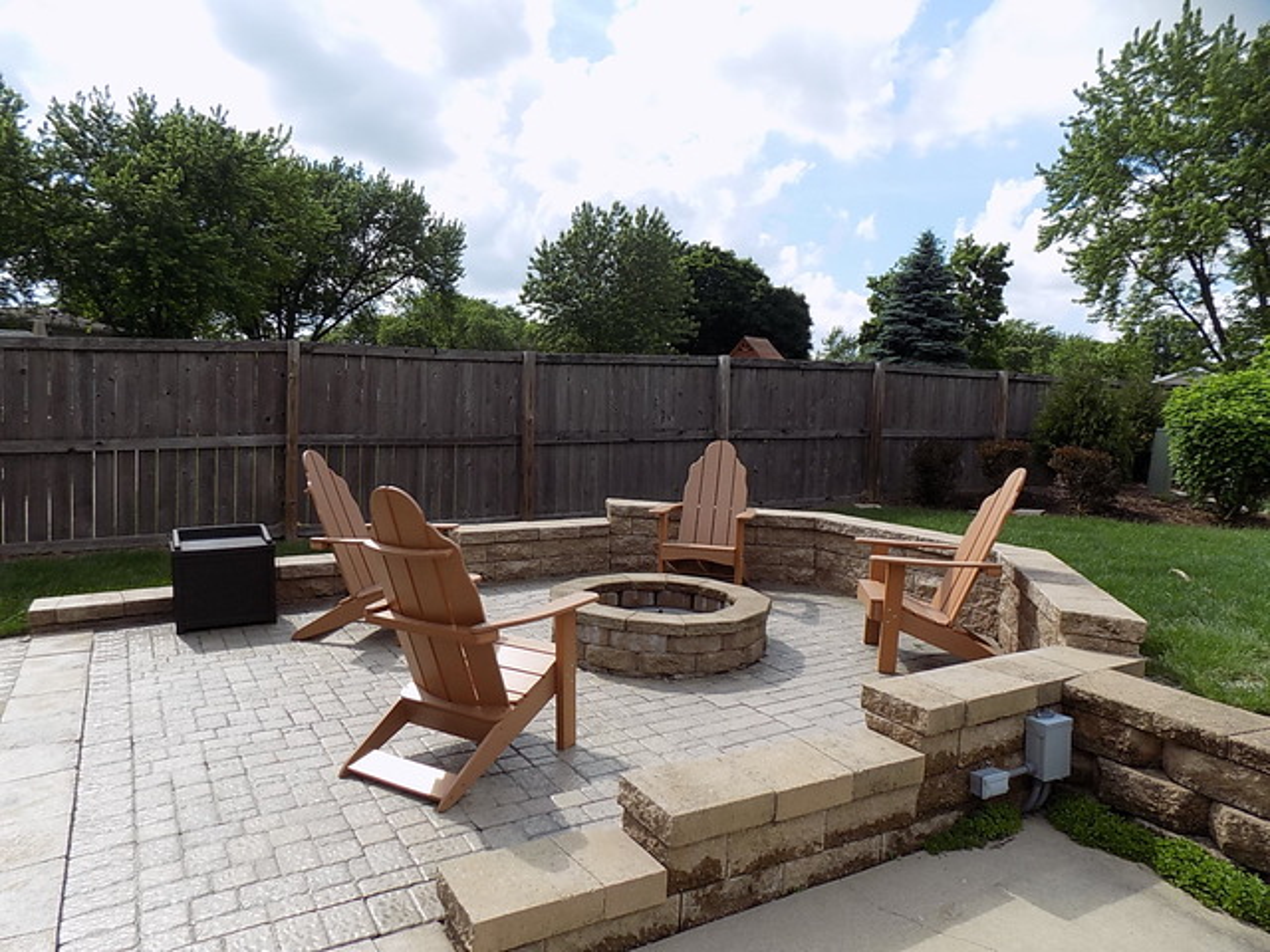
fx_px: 844
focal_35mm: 23
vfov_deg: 58.9
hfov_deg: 73.9
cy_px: 476
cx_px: 635
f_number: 3.1
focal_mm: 4
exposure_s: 1/1000
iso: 80
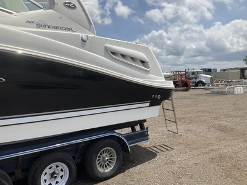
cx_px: 124
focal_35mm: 29
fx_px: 207
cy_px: 92
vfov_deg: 48.2
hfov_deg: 61.7
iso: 25
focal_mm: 3
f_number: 1.8
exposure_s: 1/2801
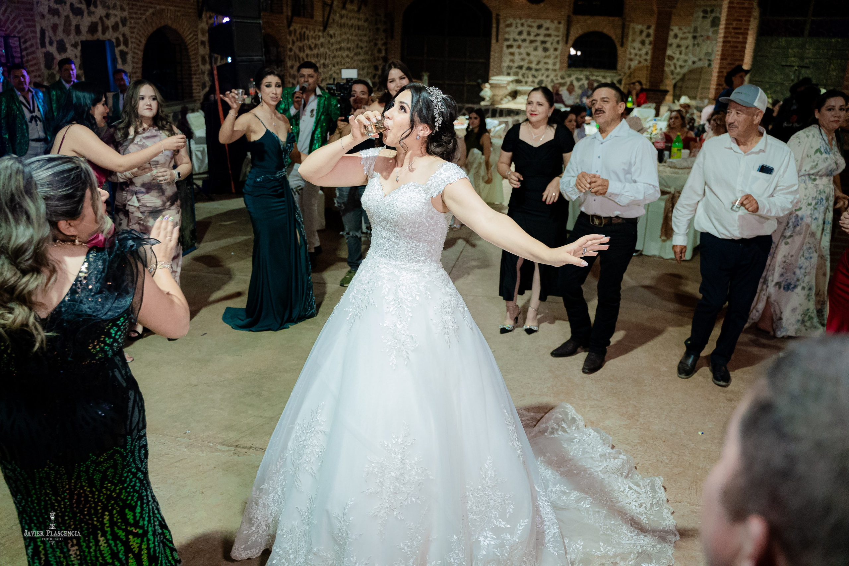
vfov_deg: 46.4
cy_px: 283
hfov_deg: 65.5
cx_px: 424
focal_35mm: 28
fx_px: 660
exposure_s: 1/200
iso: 5000
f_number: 3.5
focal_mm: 28
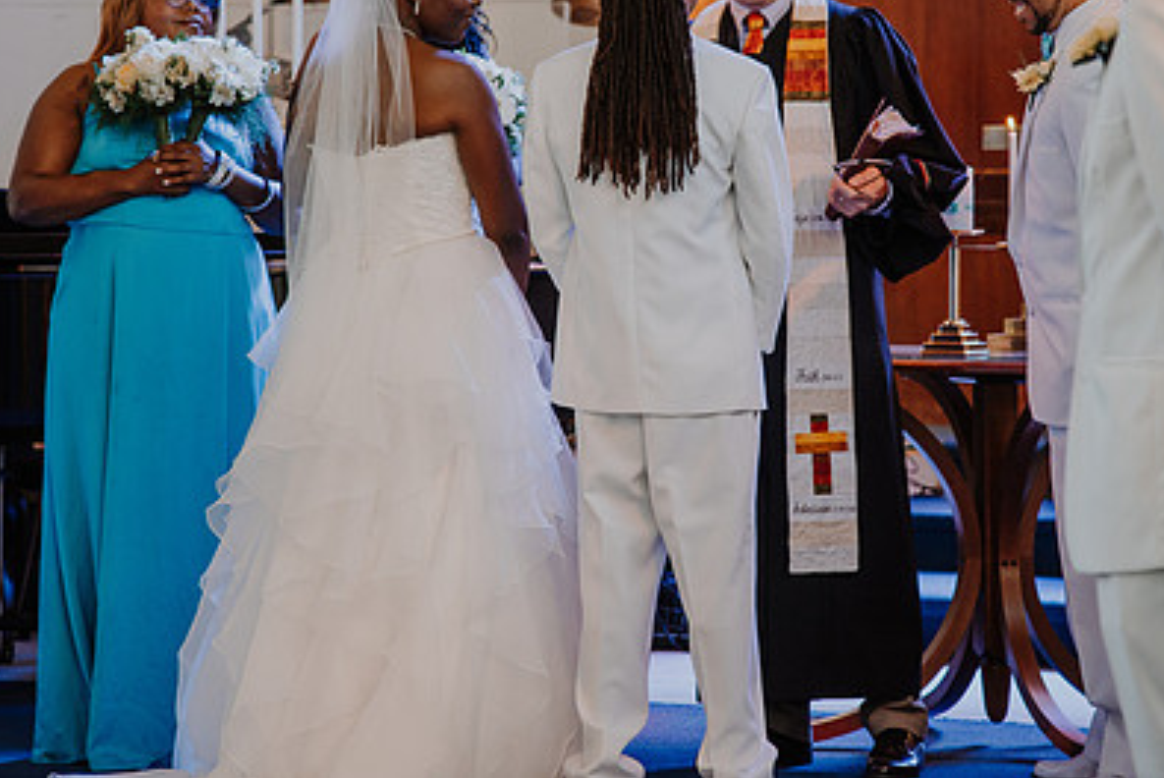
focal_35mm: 176
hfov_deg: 11.7
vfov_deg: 7.8
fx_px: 5695
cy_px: 211
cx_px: 642
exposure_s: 1/125
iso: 800
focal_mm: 120
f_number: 4
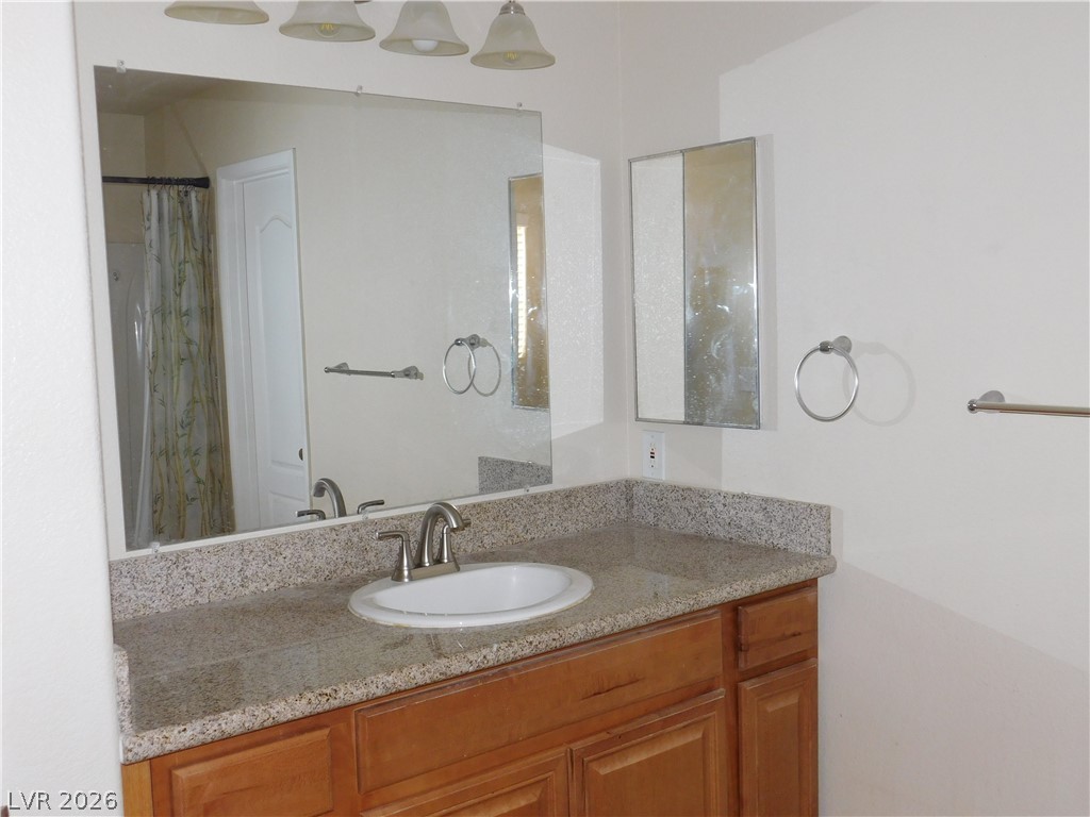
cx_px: 545
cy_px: 408
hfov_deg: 51.4
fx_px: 1134
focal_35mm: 36
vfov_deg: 39.7
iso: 200
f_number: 3.5
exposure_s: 1/30
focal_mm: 6.3
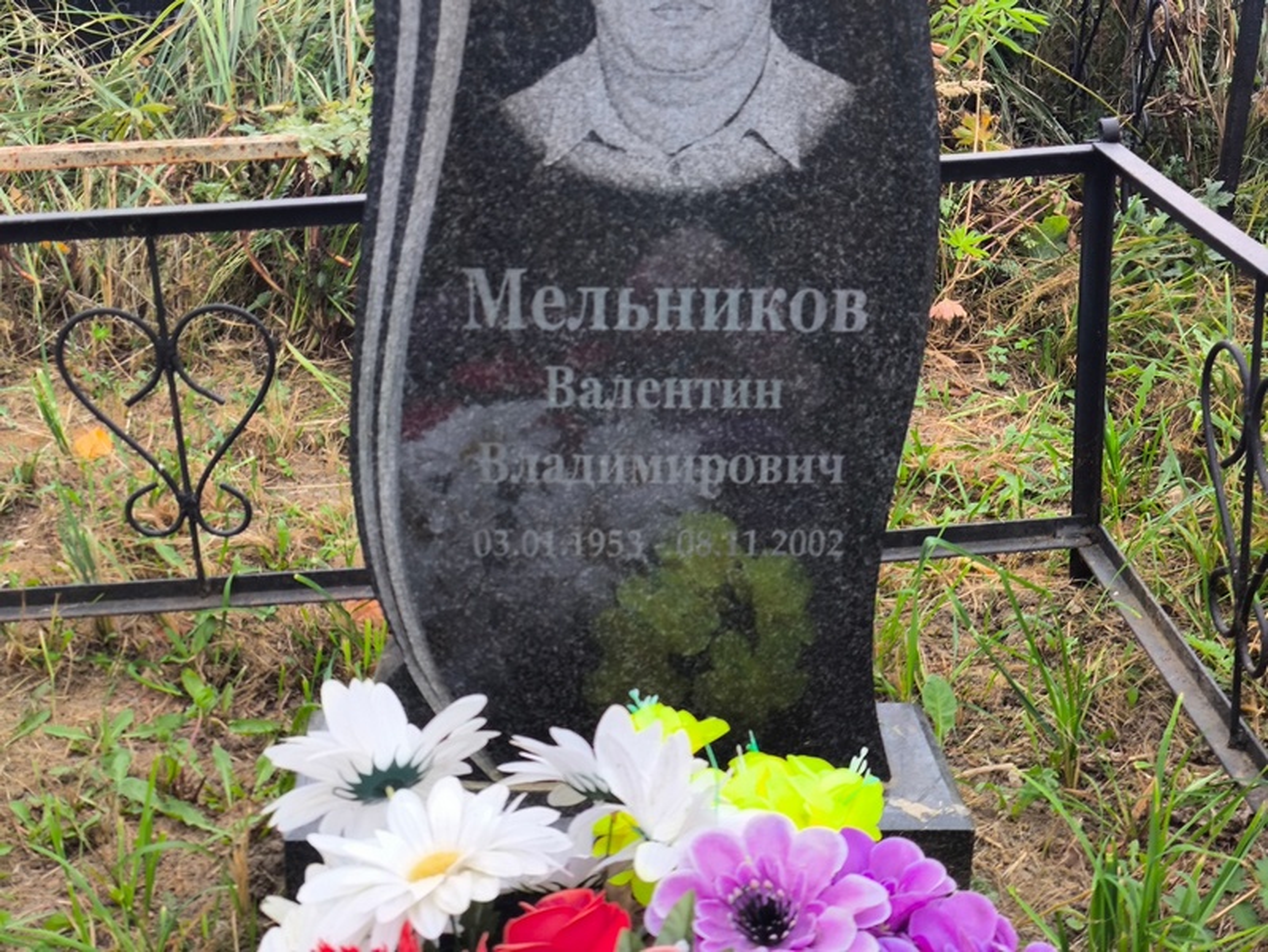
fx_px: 1832
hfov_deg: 38.2
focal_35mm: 50
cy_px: 476
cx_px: 634
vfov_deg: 29.1
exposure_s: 1/123
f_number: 1.7
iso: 50
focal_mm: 4.71
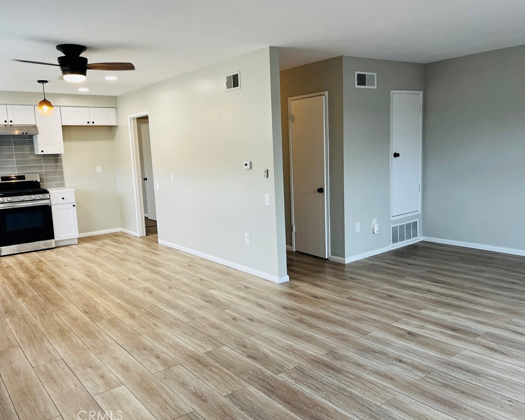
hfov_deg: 62.2
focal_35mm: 28
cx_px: 249
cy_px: 207
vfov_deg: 51.5
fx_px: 435
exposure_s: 1/120
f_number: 1.6
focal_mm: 5.1
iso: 100
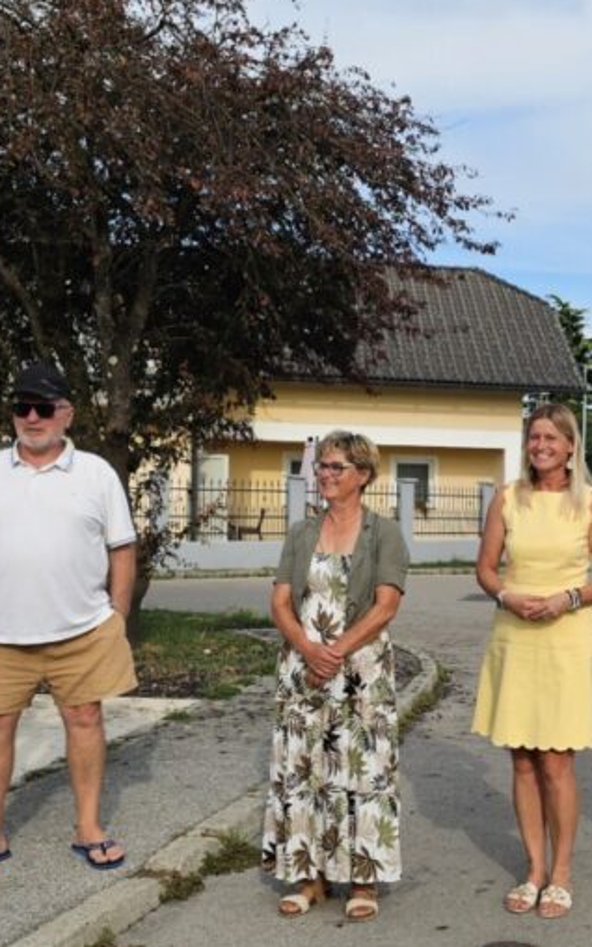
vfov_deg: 41.0
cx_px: 605
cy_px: 523
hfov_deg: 25.0
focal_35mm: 49
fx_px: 1265
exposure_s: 1/677
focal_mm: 6.3
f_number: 1.7
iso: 10
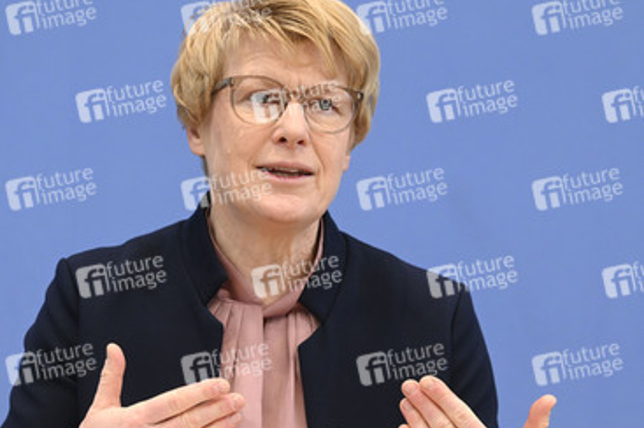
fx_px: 2306
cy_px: 233
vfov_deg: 10.6
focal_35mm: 129
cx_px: 250
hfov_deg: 15.9
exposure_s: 1/640
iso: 4000
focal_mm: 105
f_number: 5.6
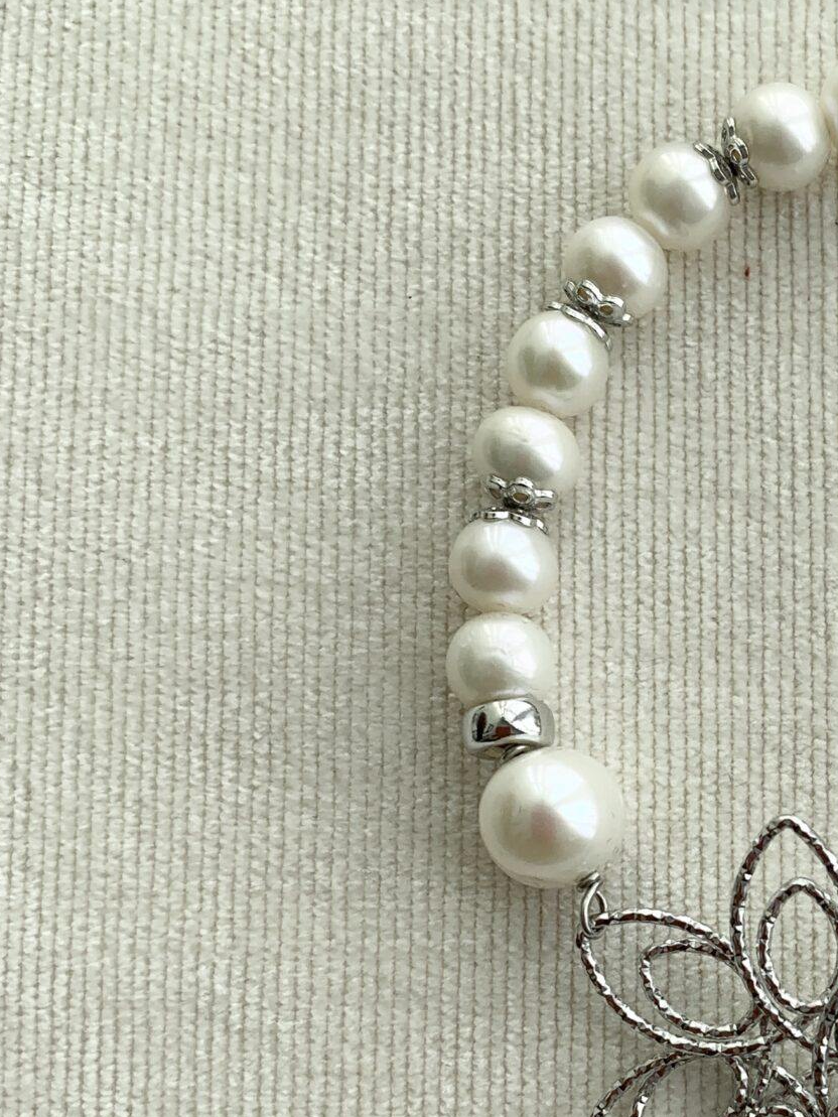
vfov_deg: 31.8
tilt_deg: -81.8
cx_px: 879
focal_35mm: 60
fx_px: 1936
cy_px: 784
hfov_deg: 23.2
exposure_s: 1/802
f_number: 1.8
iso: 25
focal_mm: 4.25
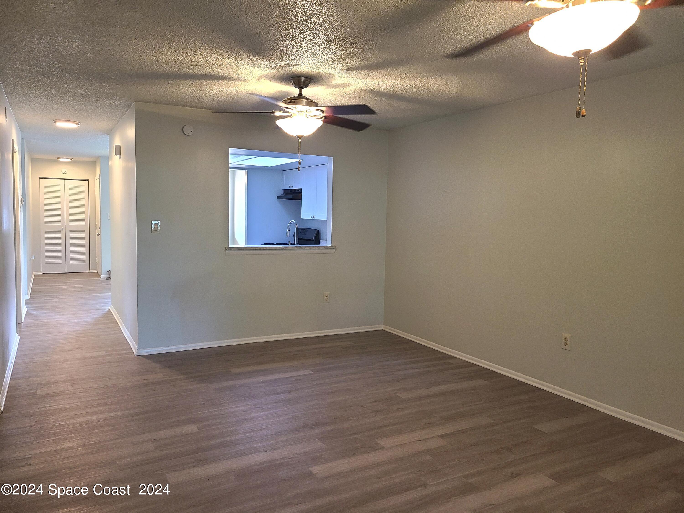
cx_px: 342
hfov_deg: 67.3
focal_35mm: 26
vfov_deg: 53.1
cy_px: 256
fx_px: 514
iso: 200
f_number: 1.8
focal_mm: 5.4
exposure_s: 1/60.2
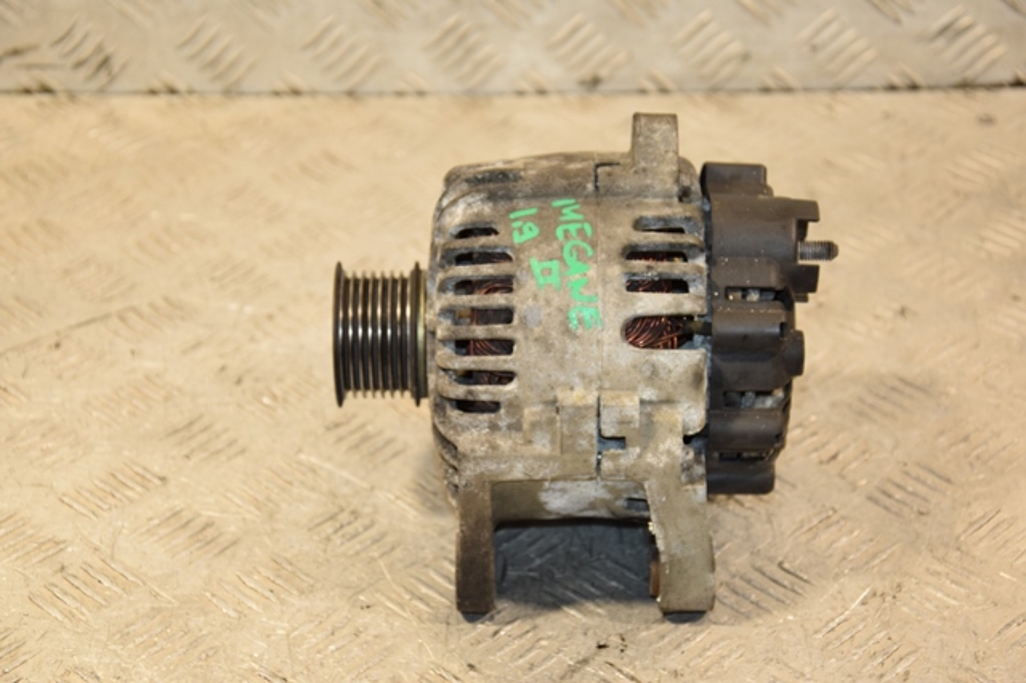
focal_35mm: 87
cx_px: 513
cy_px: 342
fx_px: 2478
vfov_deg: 15.7
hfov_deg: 23.4
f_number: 5
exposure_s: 1/125
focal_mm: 58
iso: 800
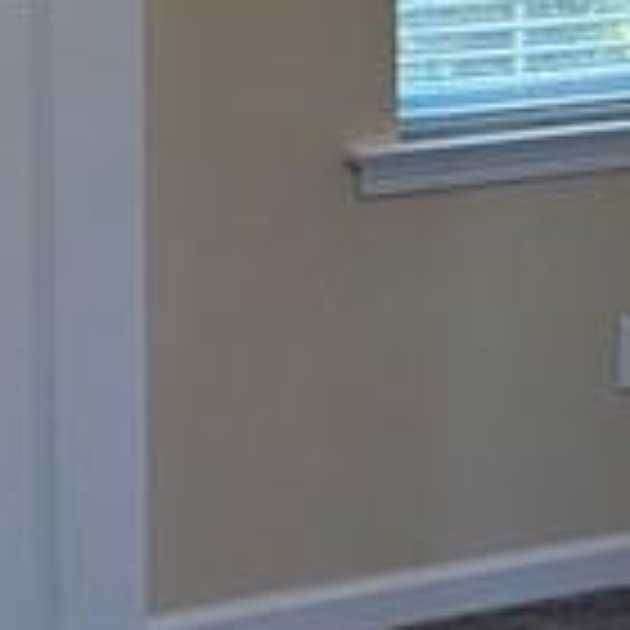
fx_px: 3459
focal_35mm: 168
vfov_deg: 10.3
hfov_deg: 10.4
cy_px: -50
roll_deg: +0.7
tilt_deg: -5.1
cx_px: 162
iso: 160
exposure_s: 1/120
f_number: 1.6
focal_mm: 5.96
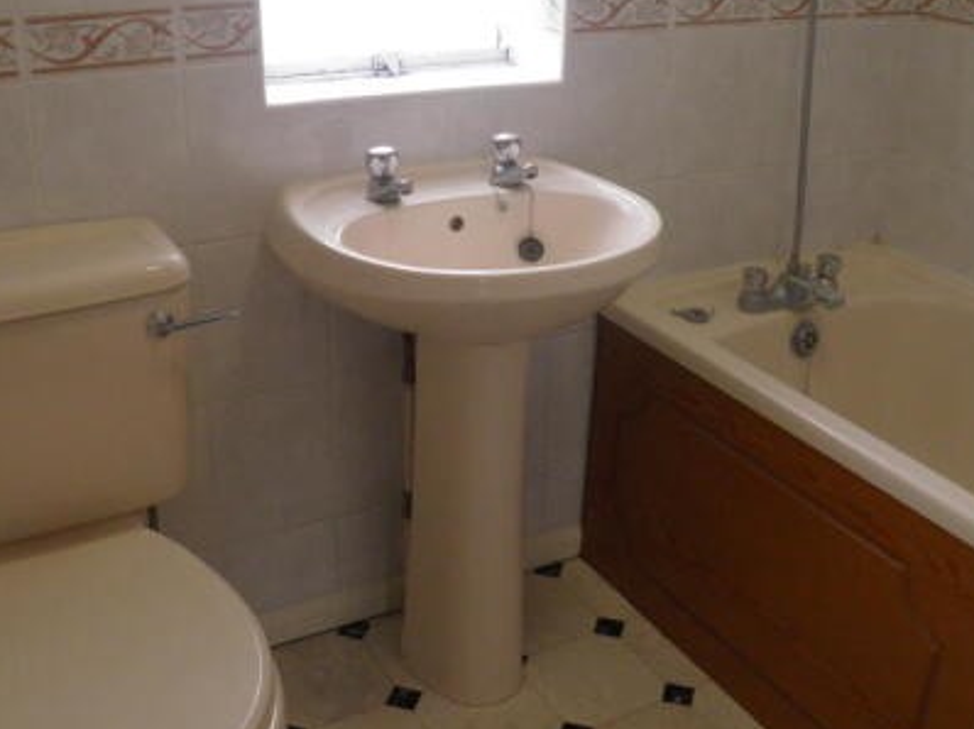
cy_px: 388
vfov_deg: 35.1
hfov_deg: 45.8
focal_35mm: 41
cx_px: 469
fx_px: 1153
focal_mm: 4.9
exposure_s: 1/30
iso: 200
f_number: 2.8
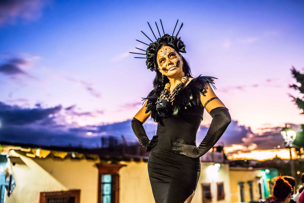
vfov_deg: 37.9
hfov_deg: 54.4
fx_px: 296
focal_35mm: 35
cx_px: 152
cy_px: 102
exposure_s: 1/640
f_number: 1.8
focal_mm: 35
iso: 10000
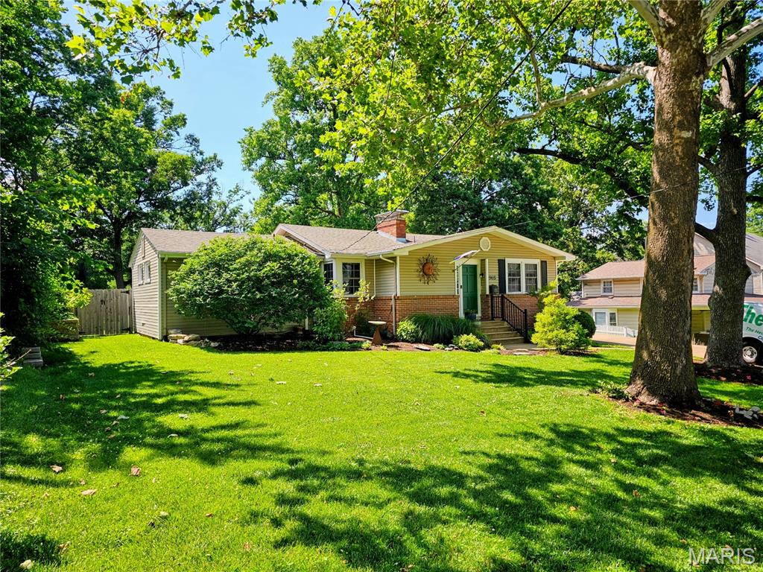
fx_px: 507
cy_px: 286
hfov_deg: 73.9
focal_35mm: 23
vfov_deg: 58.9
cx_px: 382
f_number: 1.7
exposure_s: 1/384
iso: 10
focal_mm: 6.3
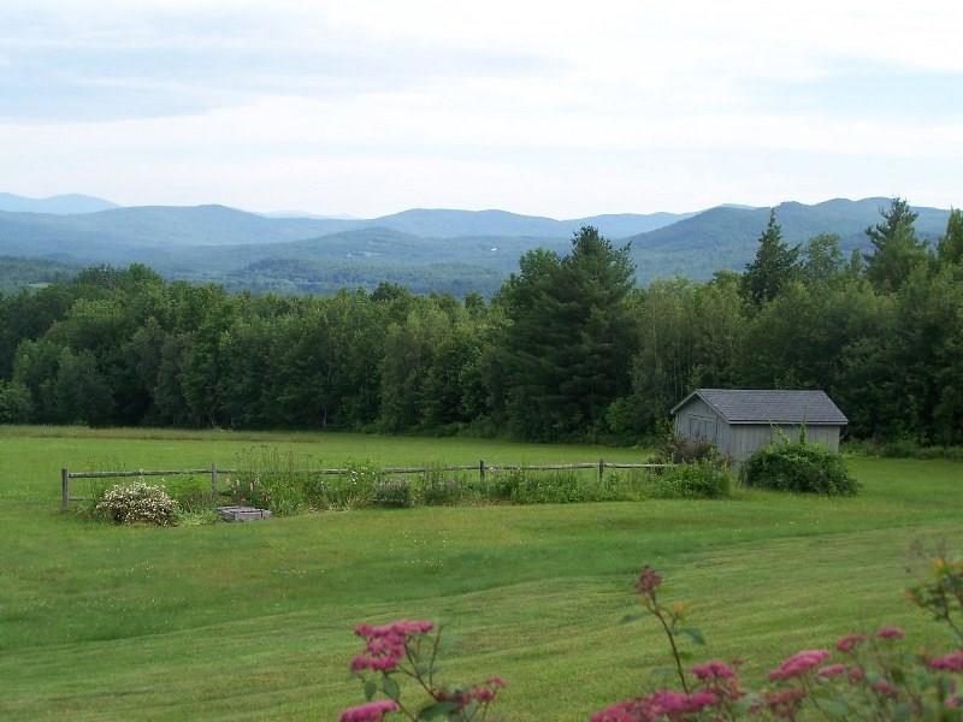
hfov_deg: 34.3
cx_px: 482
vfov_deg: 26.1
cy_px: 361
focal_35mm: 56
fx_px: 1558
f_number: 3.1
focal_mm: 9.3
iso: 80
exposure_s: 1/400
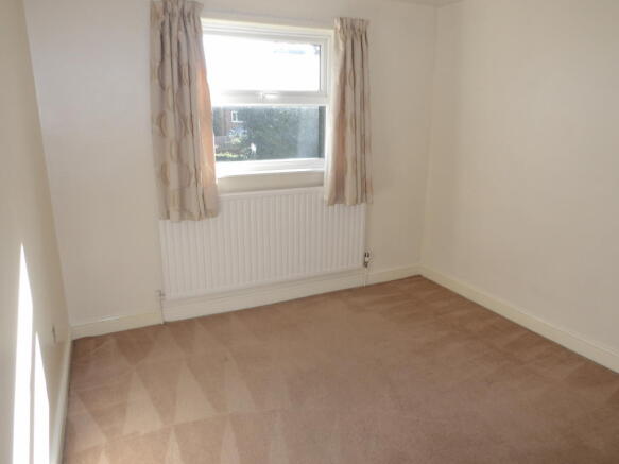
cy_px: 232
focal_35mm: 24
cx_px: 310
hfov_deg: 71.6
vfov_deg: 56.8
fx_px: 429
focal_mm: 4.3
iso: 100
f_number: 4.1
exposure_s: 1/100
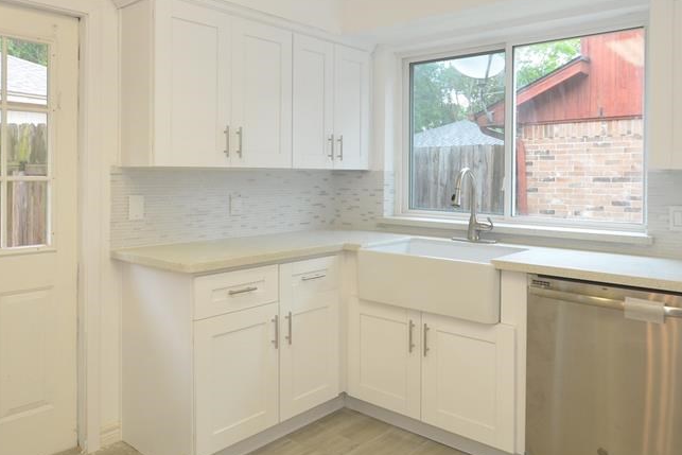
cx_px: 343
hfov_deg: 66.6
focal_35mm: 27
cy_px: 165
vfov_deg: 46.8
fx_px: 519
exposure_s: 1/60
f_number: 4
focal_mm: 11.5
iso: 360
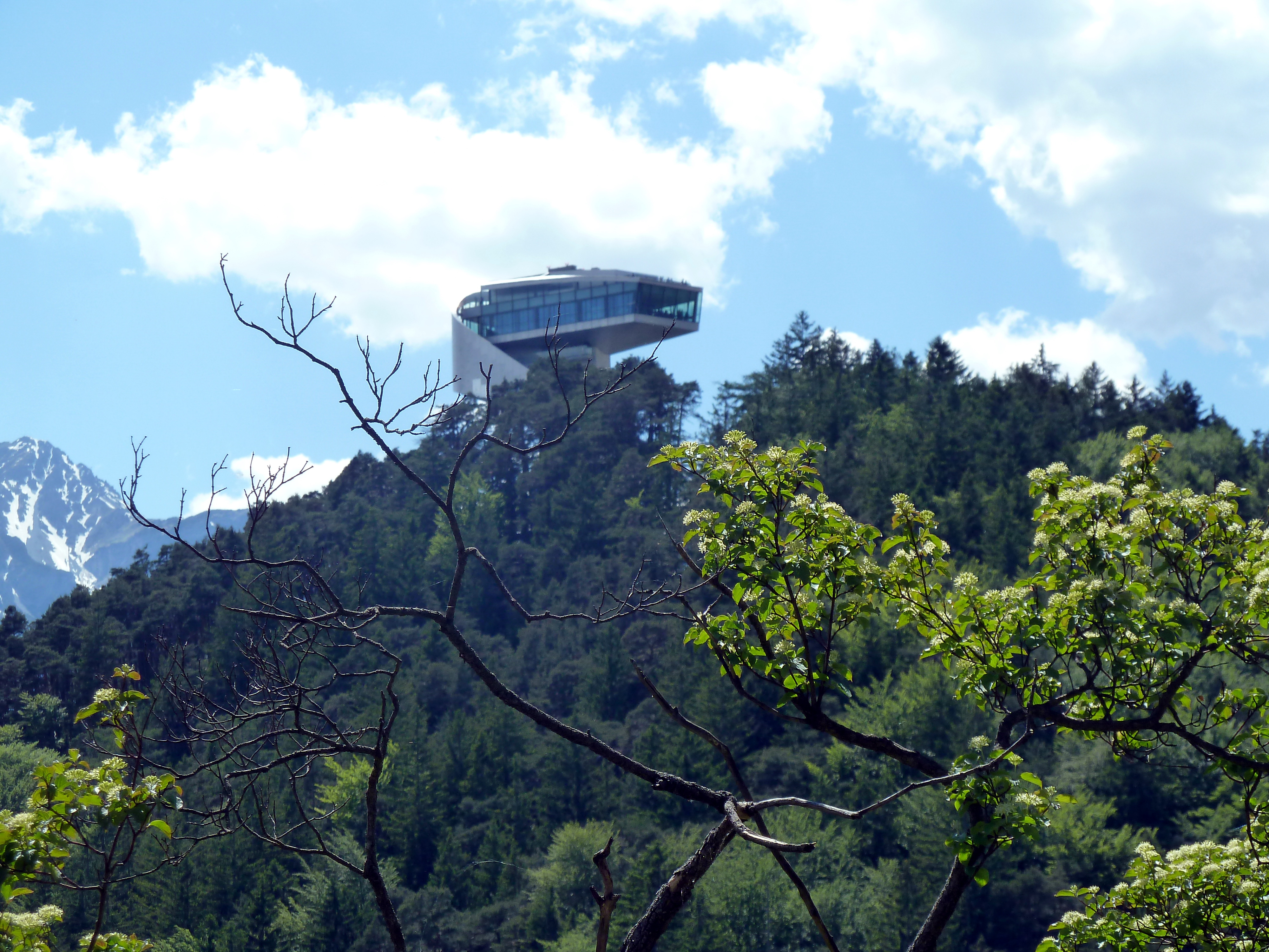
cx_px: 634
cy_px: 476
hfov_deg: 17.7
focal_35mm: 111
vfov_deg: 13.3
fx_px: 4069
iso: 125
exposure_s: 1/500
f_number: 5
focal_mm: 18.2
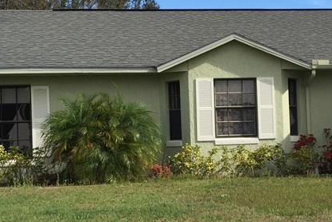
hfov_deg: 26.7
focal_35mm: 74
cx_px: 275
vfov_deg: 18.4
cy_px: 136
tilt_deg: +1.5
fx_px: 682
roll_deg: +0.4
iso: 32
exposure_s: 1/1412
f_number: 2.2
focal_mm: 4.15
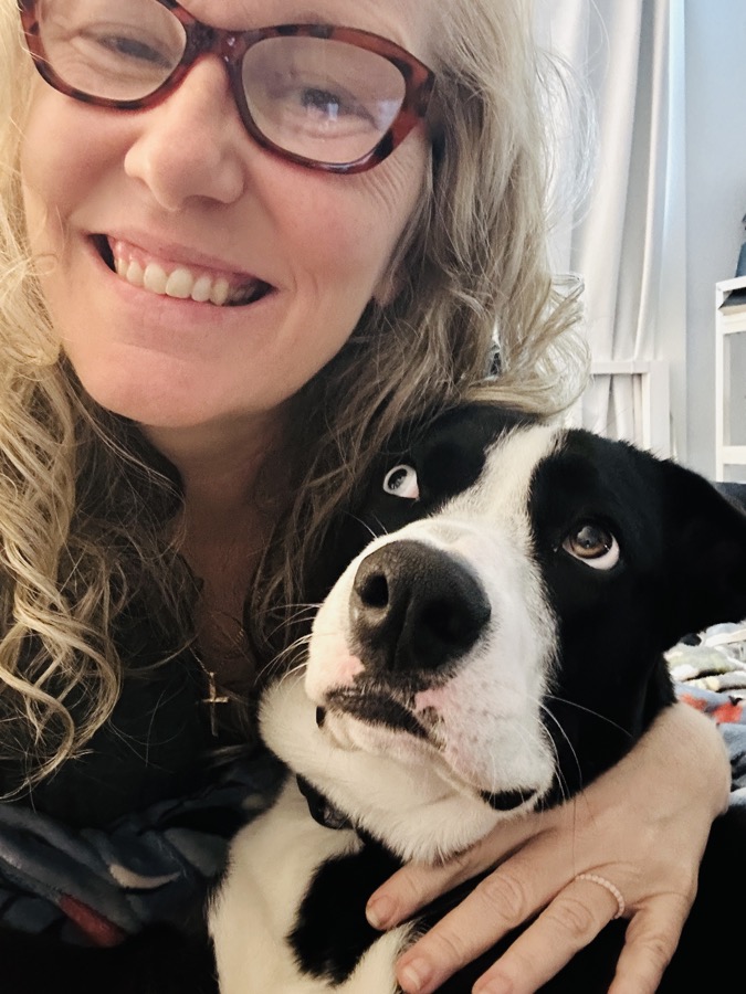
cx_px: 373
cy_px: 497
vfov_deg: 60.0
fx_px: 862
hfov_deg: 46.8
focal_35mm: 30
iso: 640
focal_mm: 2.69
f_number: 1.9
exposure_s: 1/15
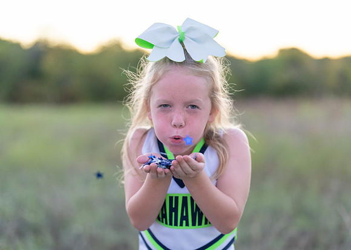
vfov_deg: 21.6
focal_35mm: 66
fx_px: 655
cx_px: 189
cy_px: 149
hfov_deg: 30.0
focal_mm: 50
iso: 1000
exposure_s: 1/1000
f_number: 1.2
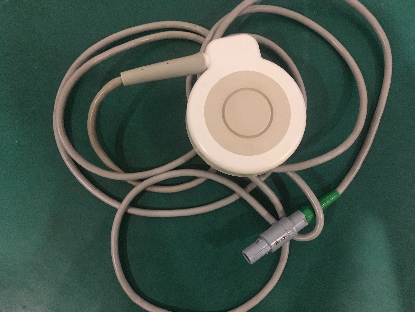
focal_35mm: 29
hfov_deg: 61.7
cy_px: 156
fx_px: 348
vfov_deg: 48.2
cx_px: 208
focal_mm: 4.15
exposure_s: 1/17
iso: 200
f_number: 2.2
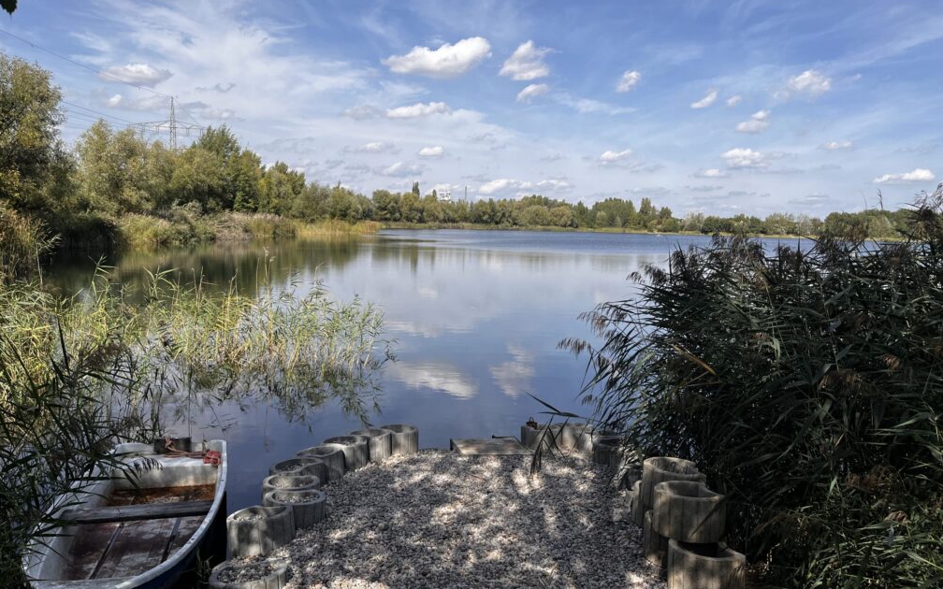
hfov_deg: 66.5
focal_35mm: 28
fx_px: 720
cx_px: 465
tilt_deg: -4.4
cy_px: 301
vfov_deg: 44.5
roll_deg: -2.5
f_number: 1.6
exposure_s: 1/3215
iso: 50
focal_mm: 5.1
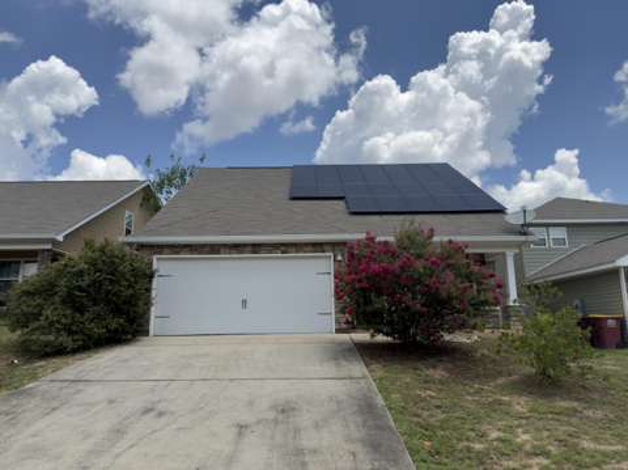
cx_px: 314
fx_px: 435
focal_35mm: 24
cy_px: 235
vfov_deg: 56.7
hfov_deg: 71.7
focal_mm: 6.76
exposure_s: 1/4739
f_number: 1.78
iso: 64
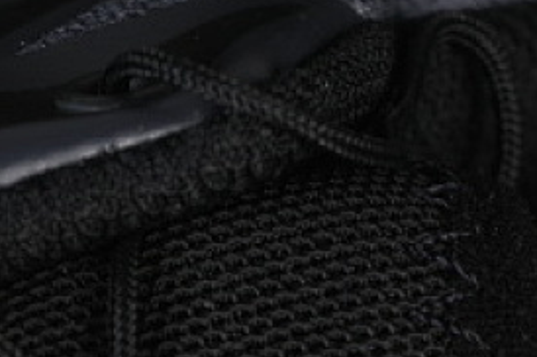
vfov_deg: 4.6
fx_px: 4410
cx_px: 53
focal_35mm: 296
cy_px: 541
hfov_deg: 7.0
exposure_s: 1/50
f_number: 6.3
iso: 160
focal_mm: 50
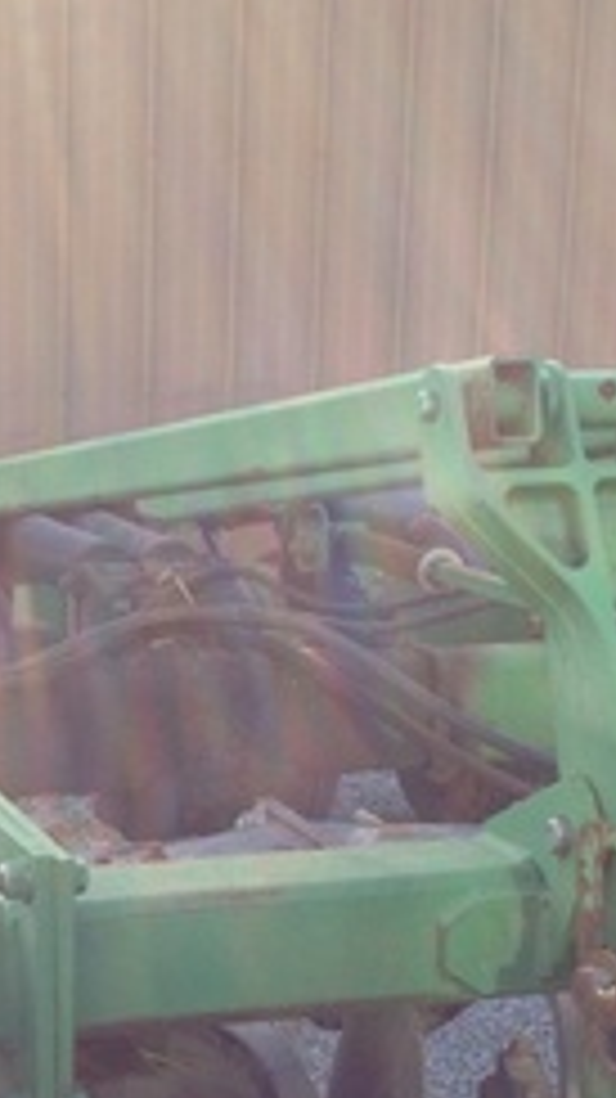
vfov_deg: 24.7
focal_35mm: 85
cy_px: 842
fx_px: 2472
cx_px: 54
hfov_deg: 14.1
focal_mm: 4.28
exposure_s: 1/317
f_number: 2.4
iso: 50
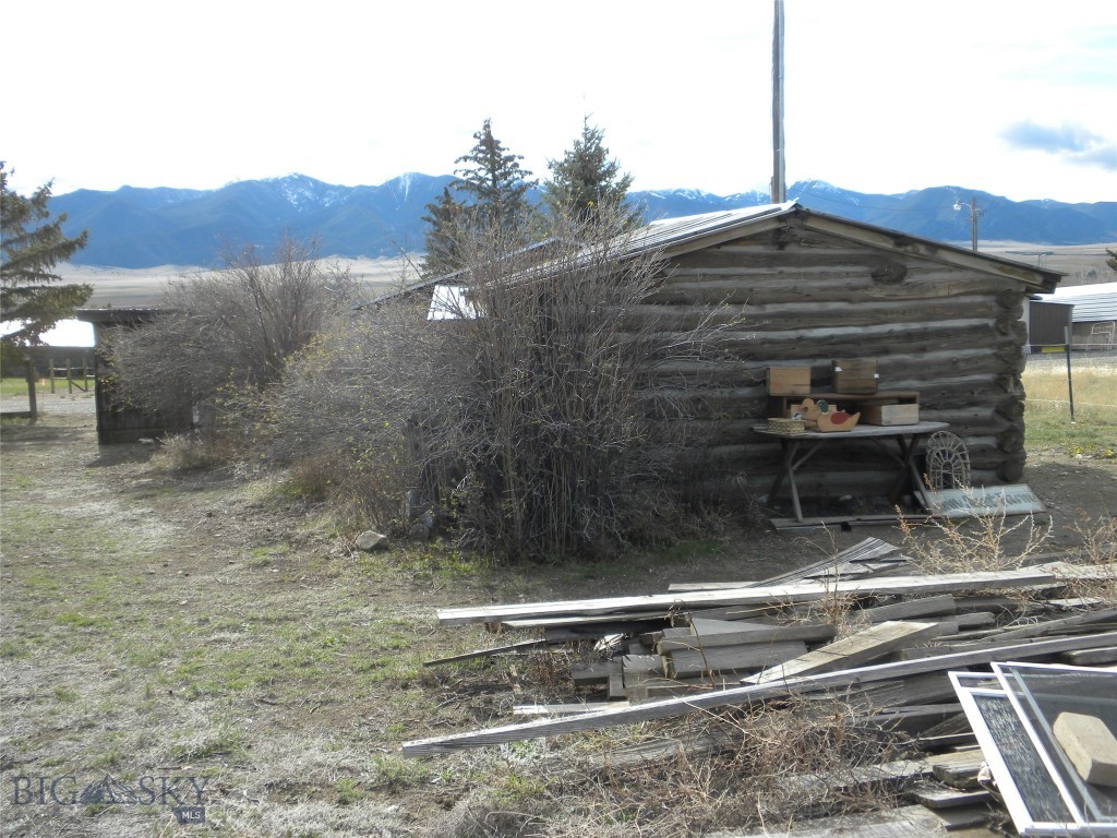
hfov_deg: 50.1
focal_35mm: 37
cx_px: 558
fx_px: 1194
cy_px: 419
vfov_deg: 38.7
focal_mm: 6.6
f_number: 3.5
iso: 64
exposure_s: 1/407
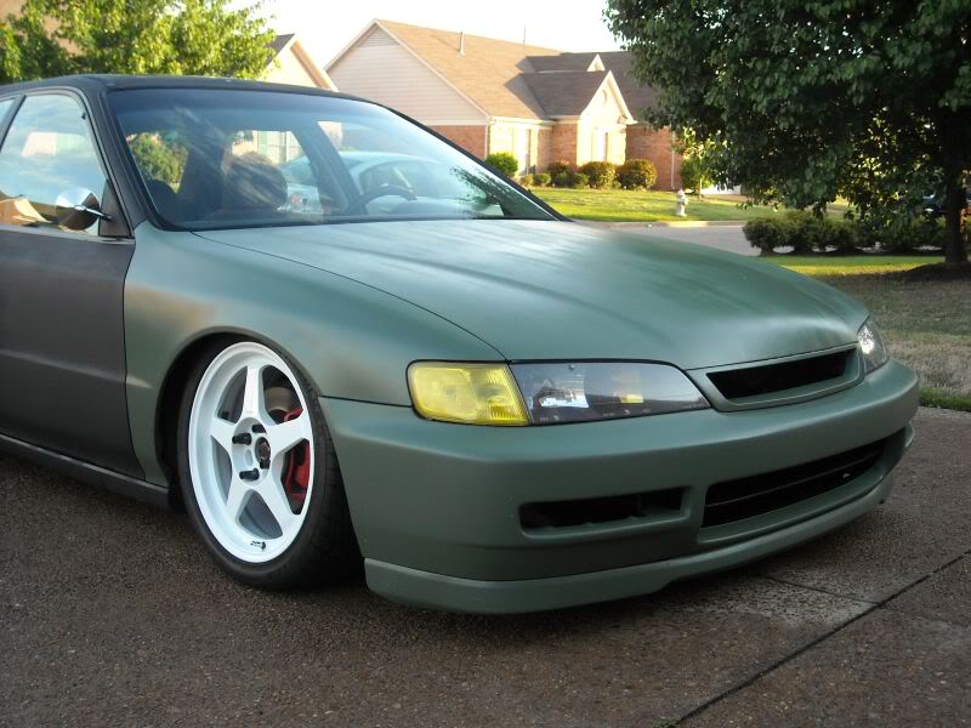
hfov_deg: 42.9
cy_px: 364
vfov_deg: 32.9
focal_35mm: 44
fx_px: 1234
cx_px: 486
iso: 141
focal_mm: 7.1
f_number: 3.1
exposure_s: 1/192
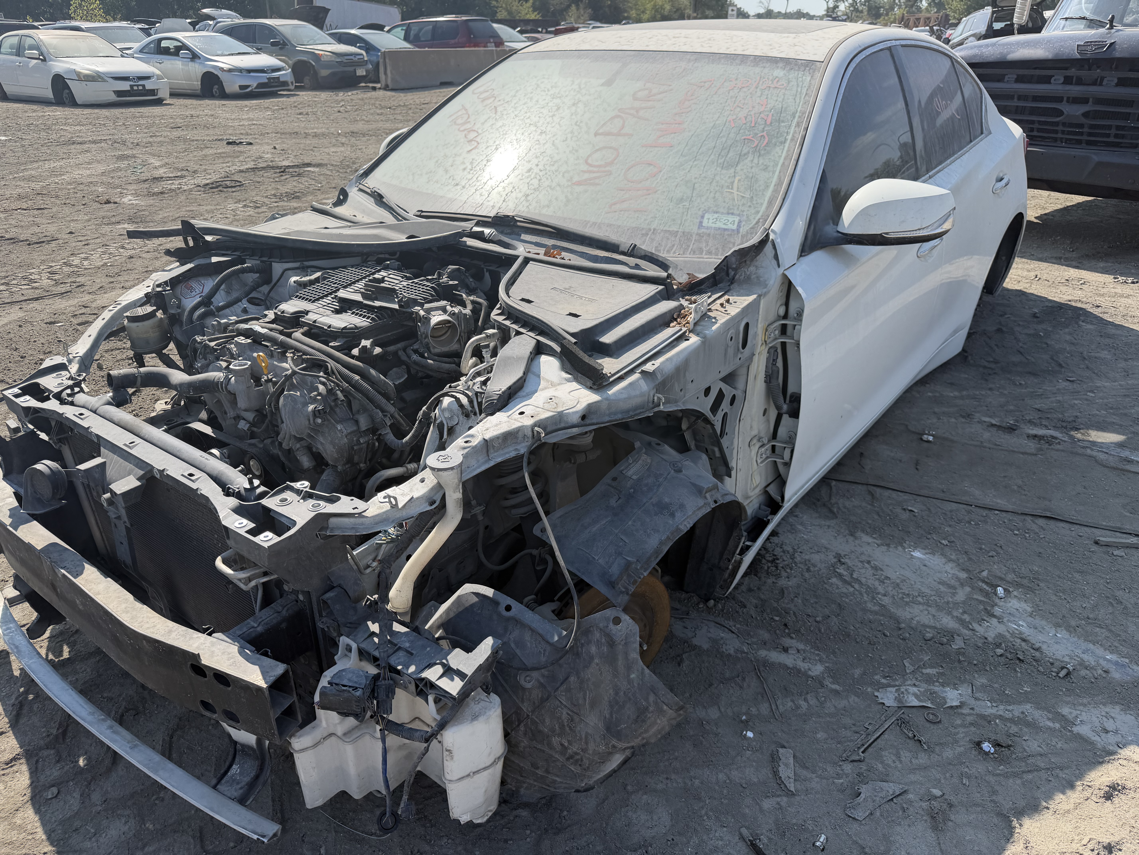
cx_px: 570
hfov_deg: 71.6
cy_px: 428
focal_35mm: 24
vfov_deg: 56.8
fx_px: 790
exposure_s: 1/3021
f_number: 1.78
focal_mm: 6.76
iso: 80
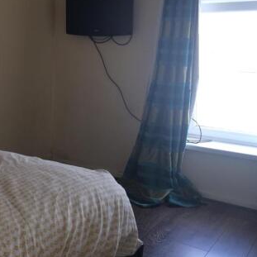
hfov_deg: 33.5
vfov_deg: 35.2
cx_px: 27
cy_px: 95
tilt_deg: -6.0
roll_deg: +0.1
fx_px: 403
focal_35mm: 48
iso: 32
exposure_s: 1/61
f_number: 2.2
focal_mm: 4.15
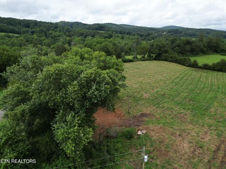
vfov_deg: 56.8
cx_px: 113
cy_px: 84
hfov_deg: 71.6
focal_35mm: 24
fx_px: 157
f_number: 1.7
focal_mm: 6.72
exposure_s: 1/2000
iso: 100
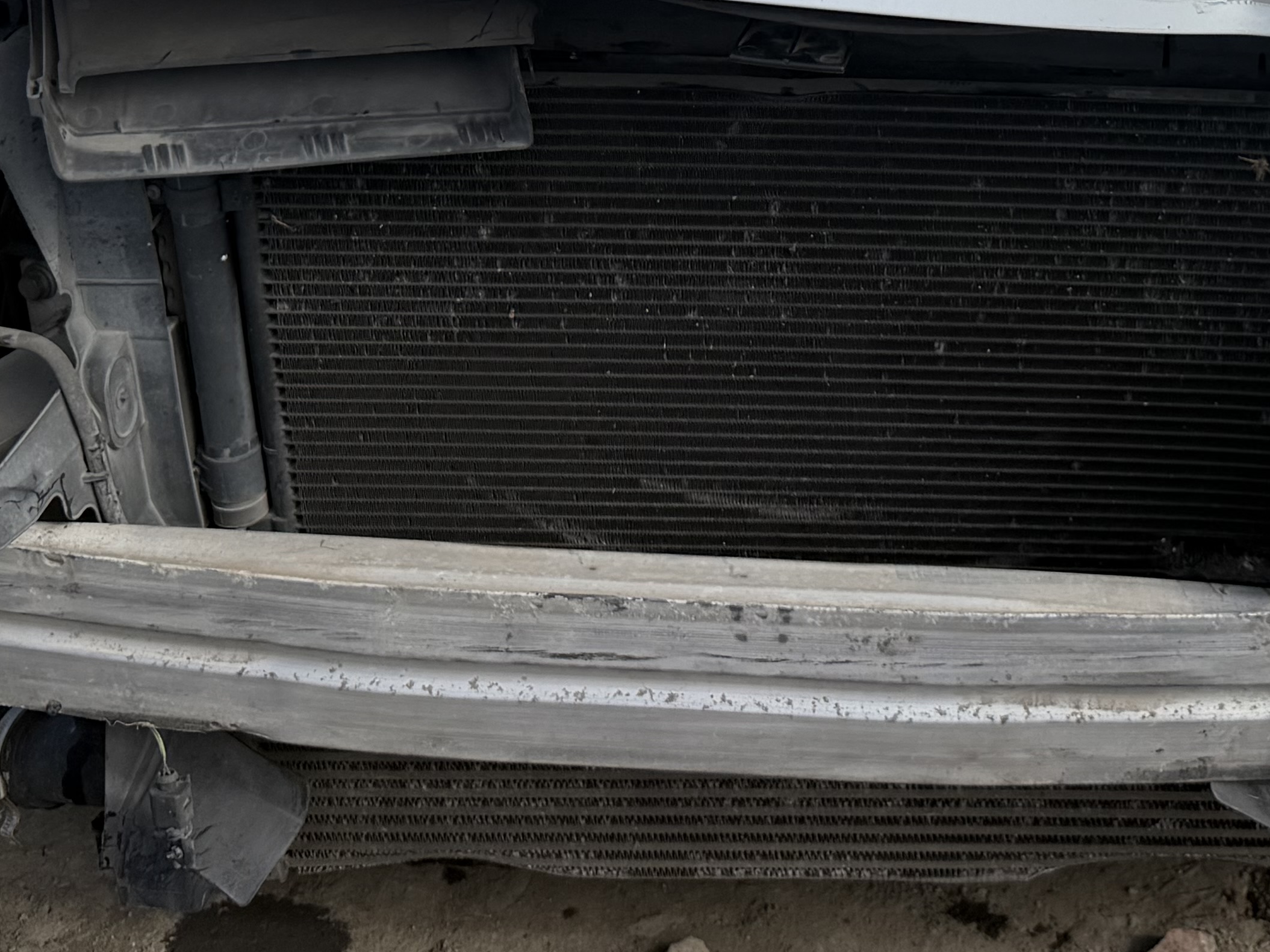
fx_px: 2385
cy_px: -100
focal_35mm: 65
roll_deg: -2.0
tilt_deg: -21.5
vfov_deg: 21.4
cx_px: 997
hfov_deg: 29.2
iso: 80
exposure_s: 1/5714
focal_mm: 6.76
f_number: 1.78
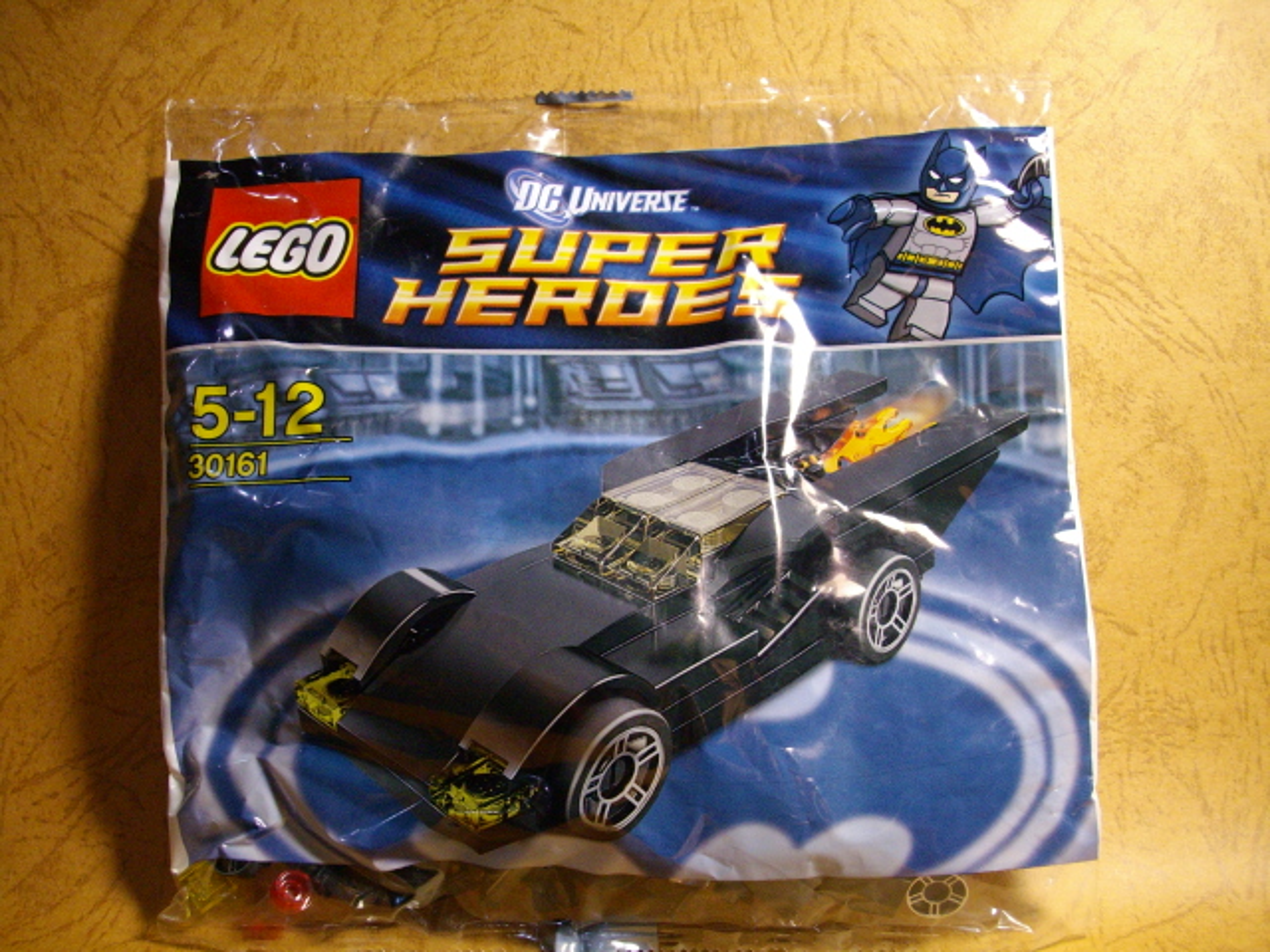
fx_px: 1357
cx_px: 635
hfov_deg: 50.1
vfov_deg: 38.7
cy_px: 476
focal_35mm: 37
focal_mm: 6.2
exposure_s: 1/50
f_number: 2.8
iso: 299
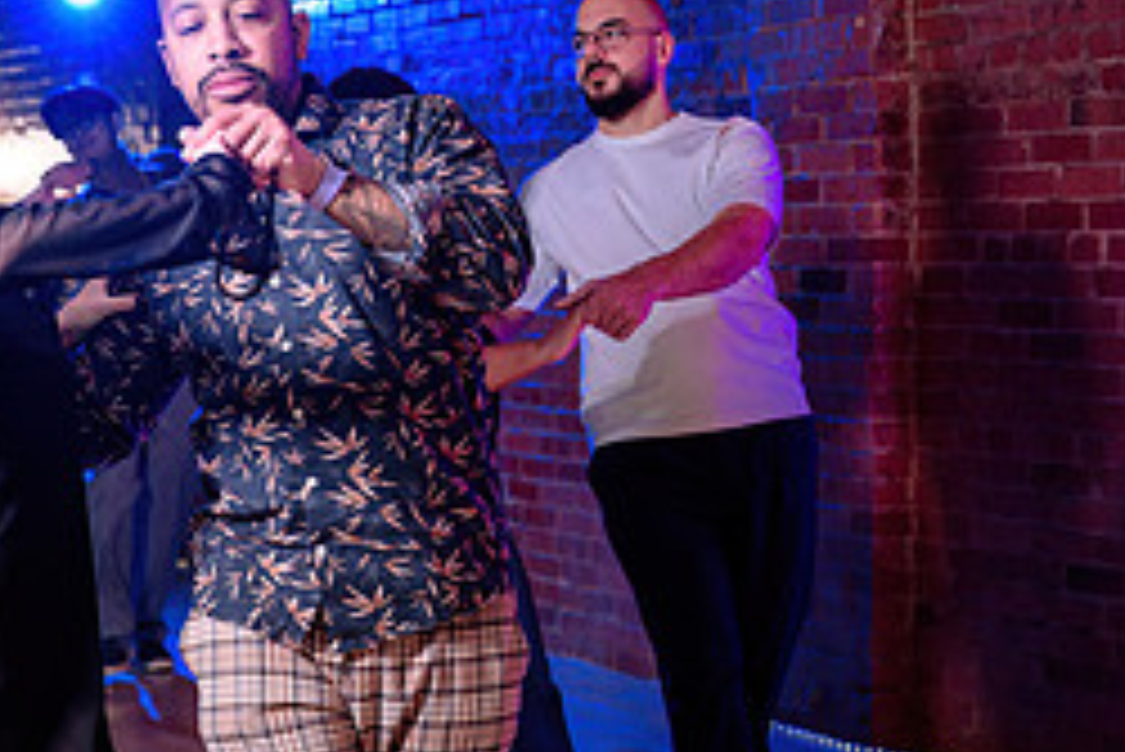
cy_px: 592
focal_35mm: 91
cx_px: 522
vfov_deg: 15.0
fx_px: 2845
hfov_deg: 22.4
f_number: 2.8
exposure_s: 1/200
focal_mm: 35
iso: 500
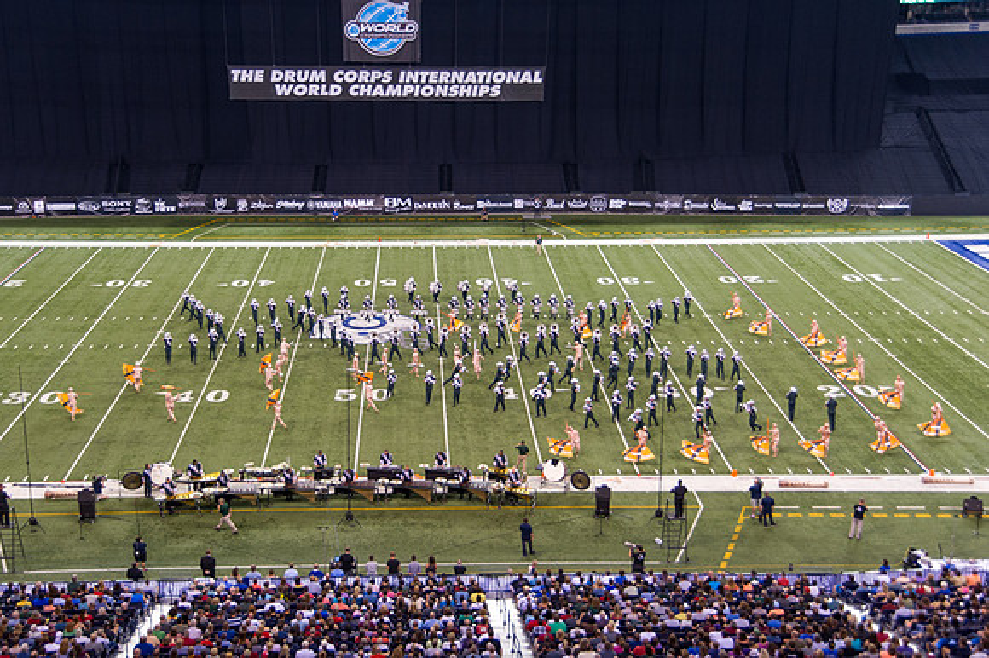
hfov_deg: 41.7
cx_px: 450
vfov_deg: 28.4
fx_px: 1298
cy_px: 318
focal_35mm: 47
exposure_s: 1/200
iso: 800
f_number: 4.5
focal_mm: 42
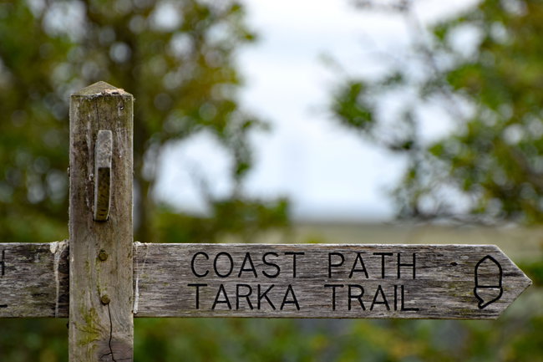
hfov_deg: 4.6
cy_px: 181
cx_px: 272
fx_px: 6785
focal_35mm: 450
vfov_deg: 3.1
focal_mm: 300
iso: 200
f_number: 6.7
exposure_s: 1/750
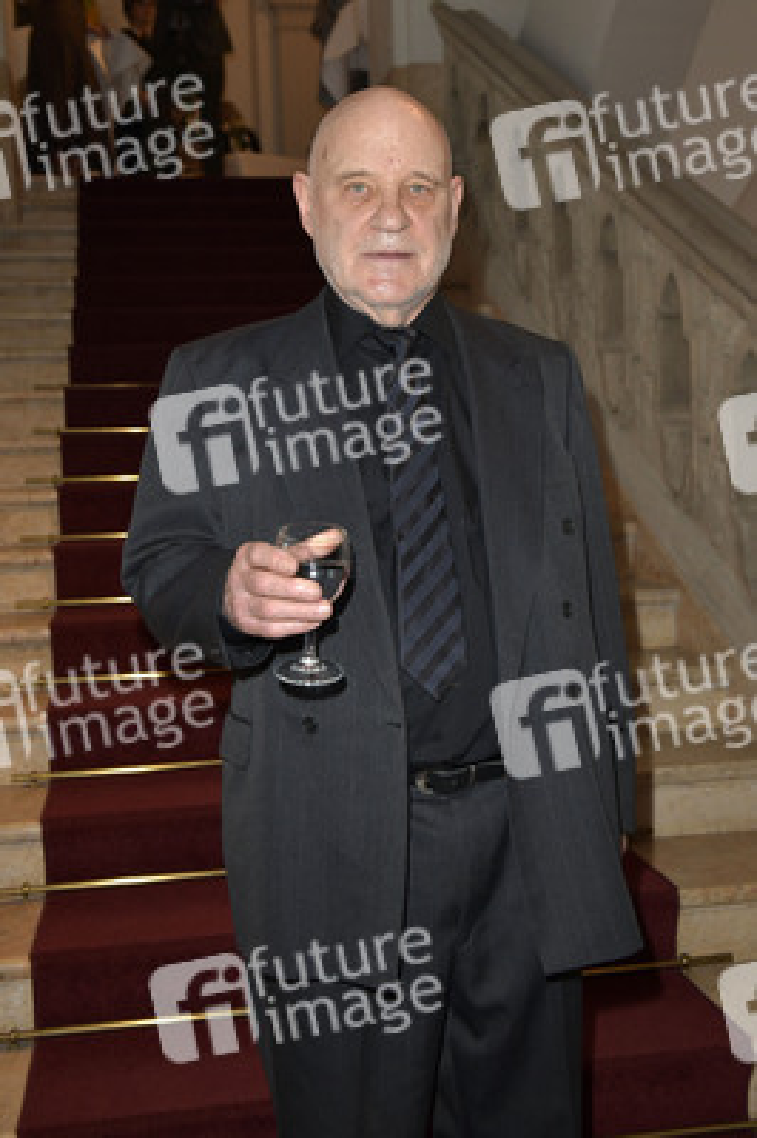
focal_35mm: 40
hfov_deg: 33.3
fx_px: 1264
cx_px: 378
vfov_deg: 48.5
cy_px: 569
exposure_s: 1/200
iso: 1250
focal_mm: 40
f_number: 5.6
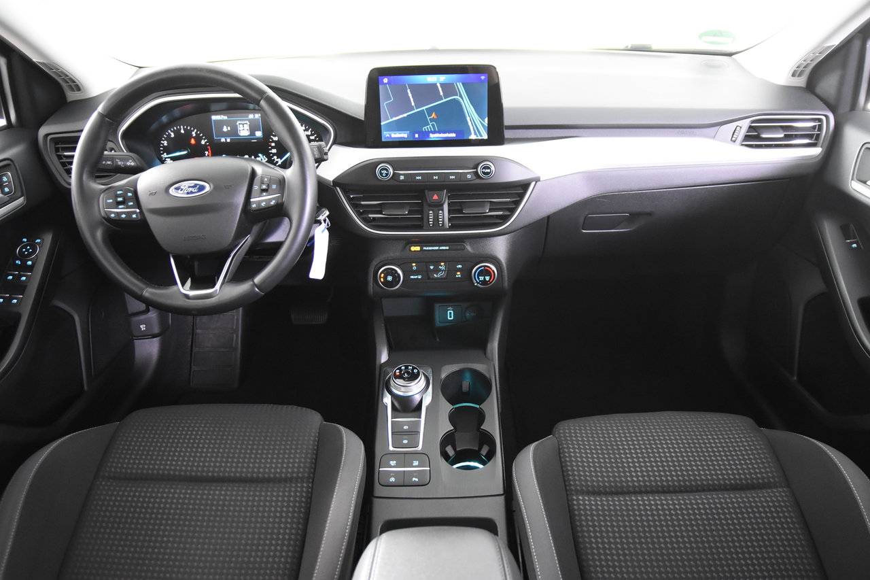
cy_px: 290
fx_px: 616
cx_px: 435
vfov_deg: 50.4
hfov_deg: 70.4
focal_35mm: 26
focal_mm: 17
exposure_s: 1/25
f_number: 2.8
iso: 3600
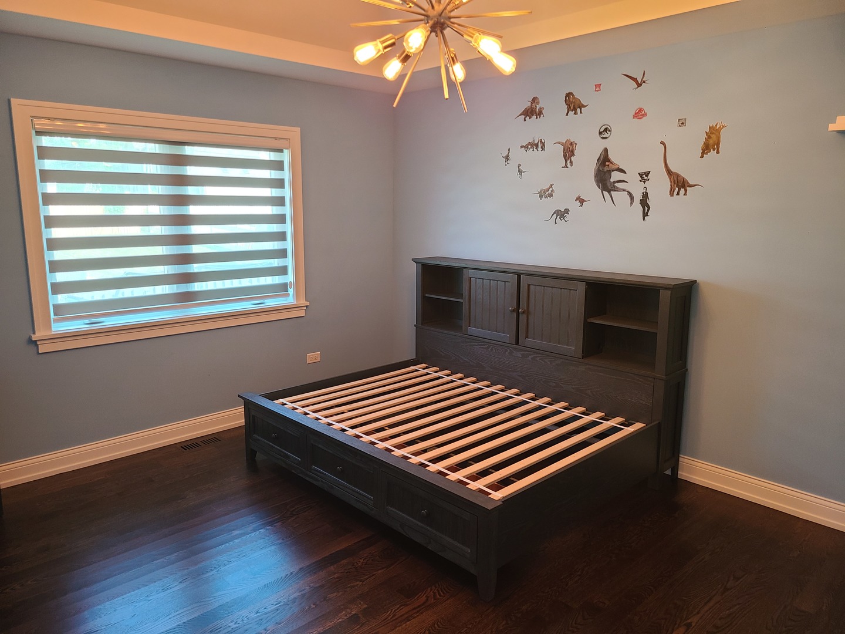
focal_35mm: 26
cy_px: 317
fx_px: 635
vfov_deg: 53.1
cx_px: 422
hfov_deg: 67.3
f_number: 1.8
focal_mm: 5.4
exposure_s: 1/40
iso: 160
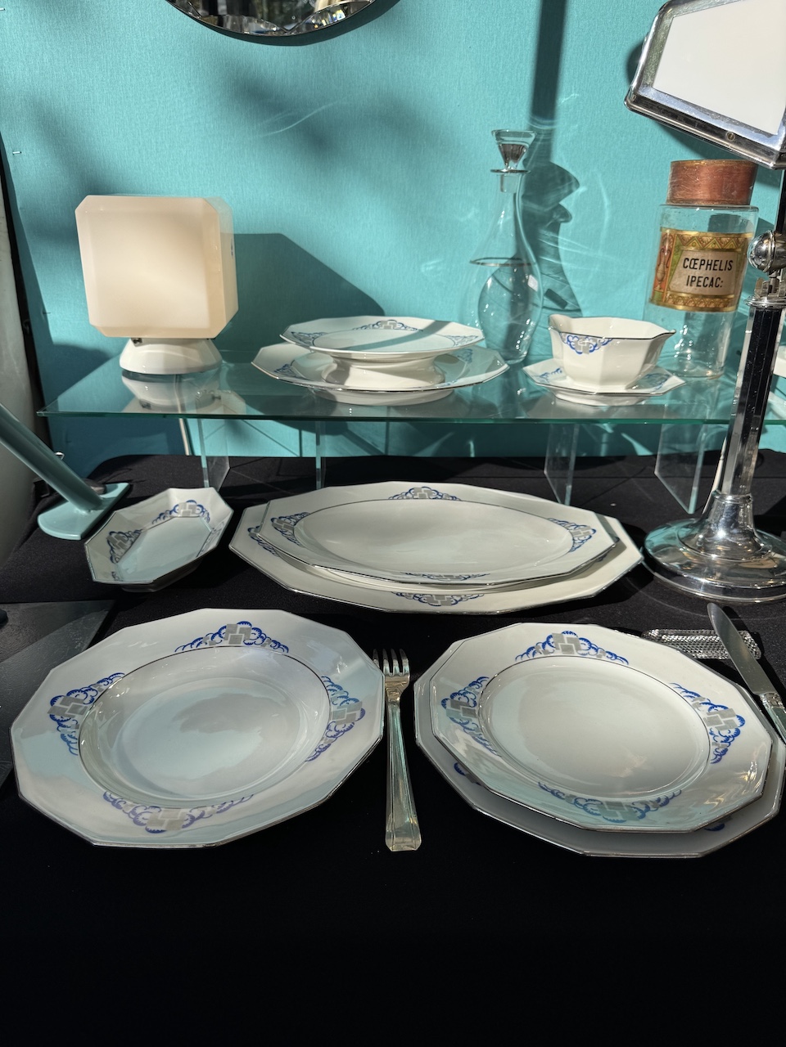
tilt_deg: -26.0
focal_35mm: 24
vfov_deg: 71.6
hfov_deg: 56.8
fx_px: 727
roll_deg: -1.6
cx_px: 393
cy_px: 524
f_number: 1.78
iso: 80
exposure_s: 1/4608
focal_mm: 6.76
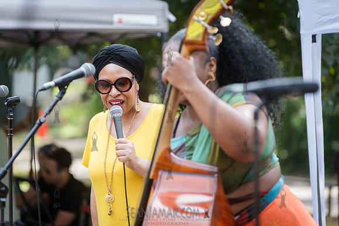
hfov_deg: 11.1
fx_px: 1742
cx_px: 170
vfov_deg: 7.4
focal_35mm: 185
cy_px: 113
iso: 500
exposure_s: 1/400
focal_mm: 185
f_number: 4
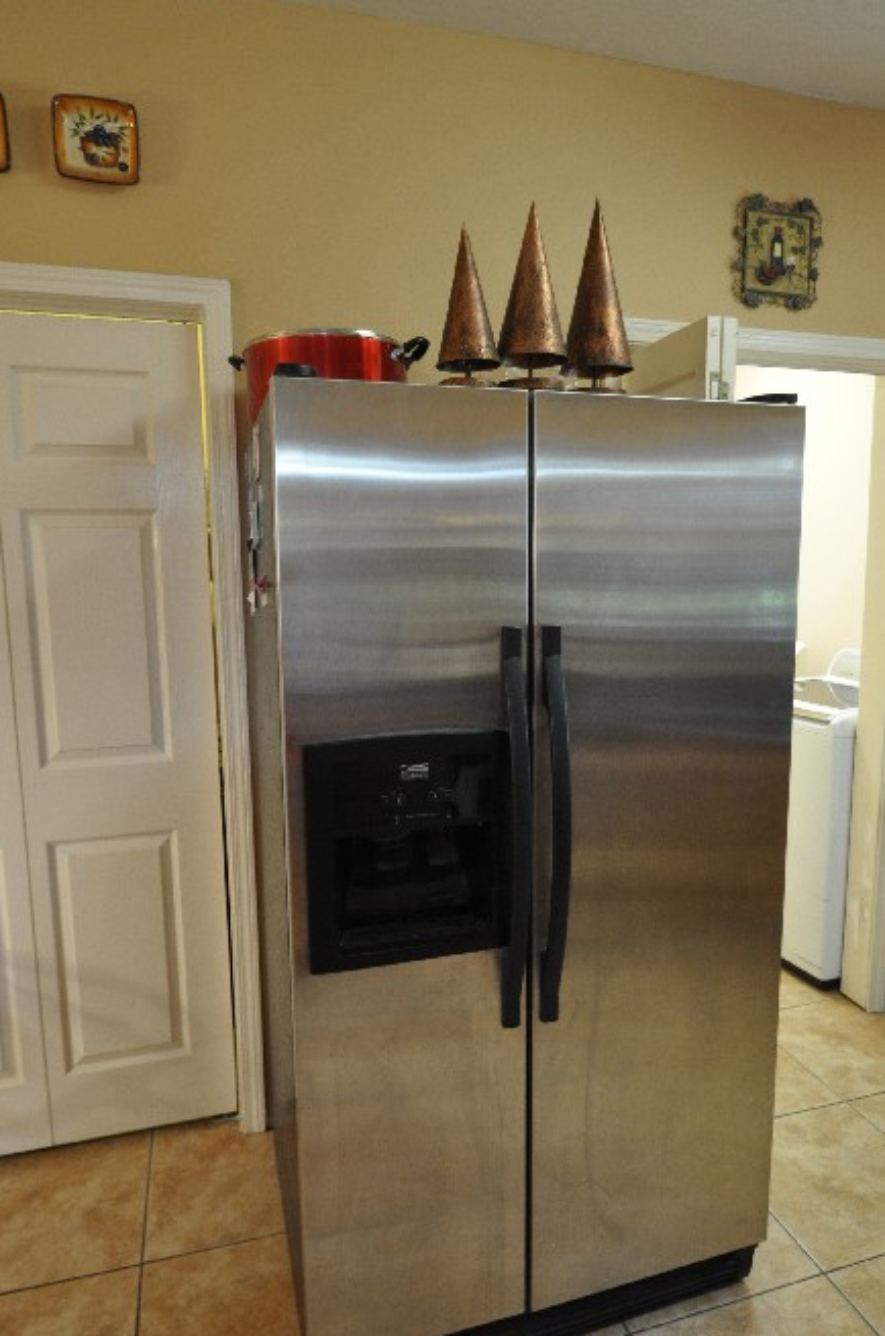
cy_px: 636
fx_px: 815
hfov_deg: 57.0
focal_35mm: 22
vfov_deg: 78.6
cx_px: 462
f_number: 3.8
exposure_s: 1/30
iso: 800
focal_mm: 12
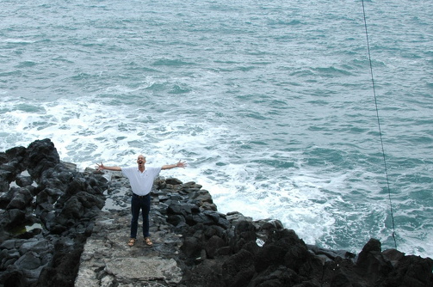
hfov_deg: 37.8
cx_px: 143
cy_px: 174
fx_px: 625
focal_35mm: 52
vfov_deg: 25.9
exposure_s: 1/200
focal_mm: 22
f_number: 10
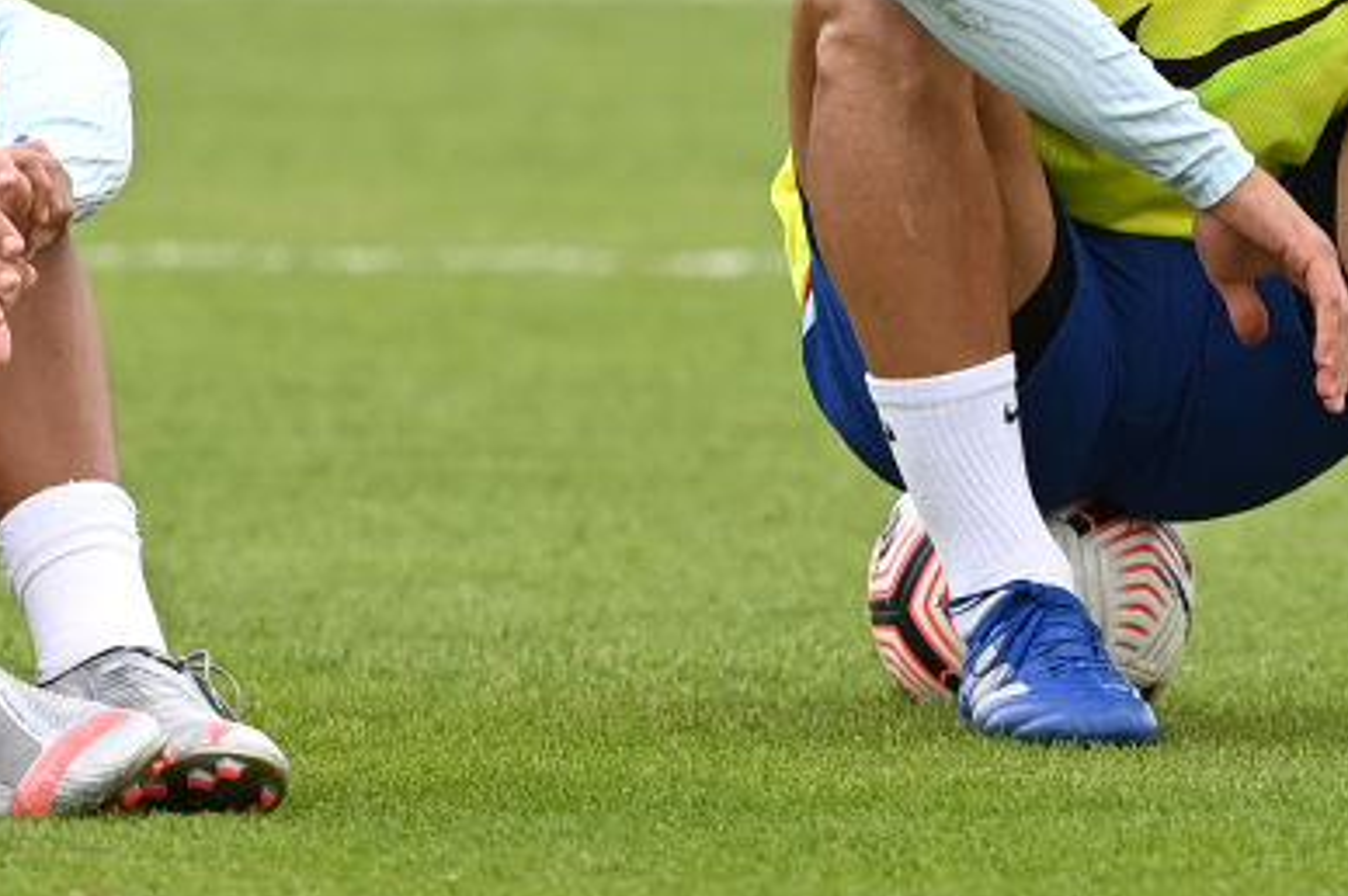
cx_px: 292
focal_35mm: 1057
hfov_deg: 2.0
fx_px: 39544
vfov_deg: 1.3
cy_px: -109
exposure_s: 1/2000
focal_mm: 400
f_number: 4.5
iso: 800
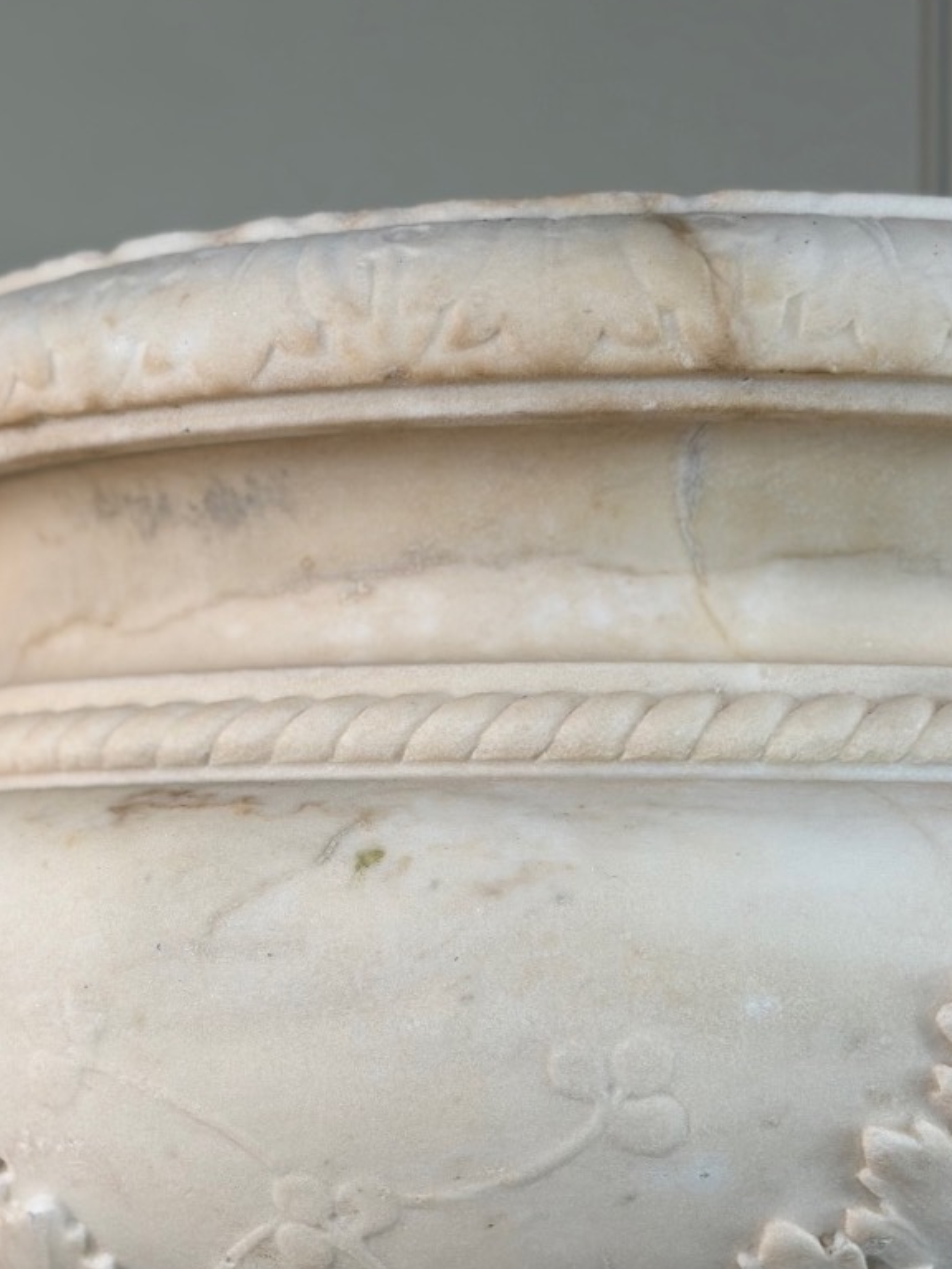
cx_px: 301
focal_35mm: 71
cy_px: 836
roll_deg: -2.4
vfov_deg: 27.3
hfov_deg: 20.6
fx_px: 2603
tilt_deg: +1.2
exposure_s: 1/50
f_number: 1.78
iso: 64
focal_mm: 6.76
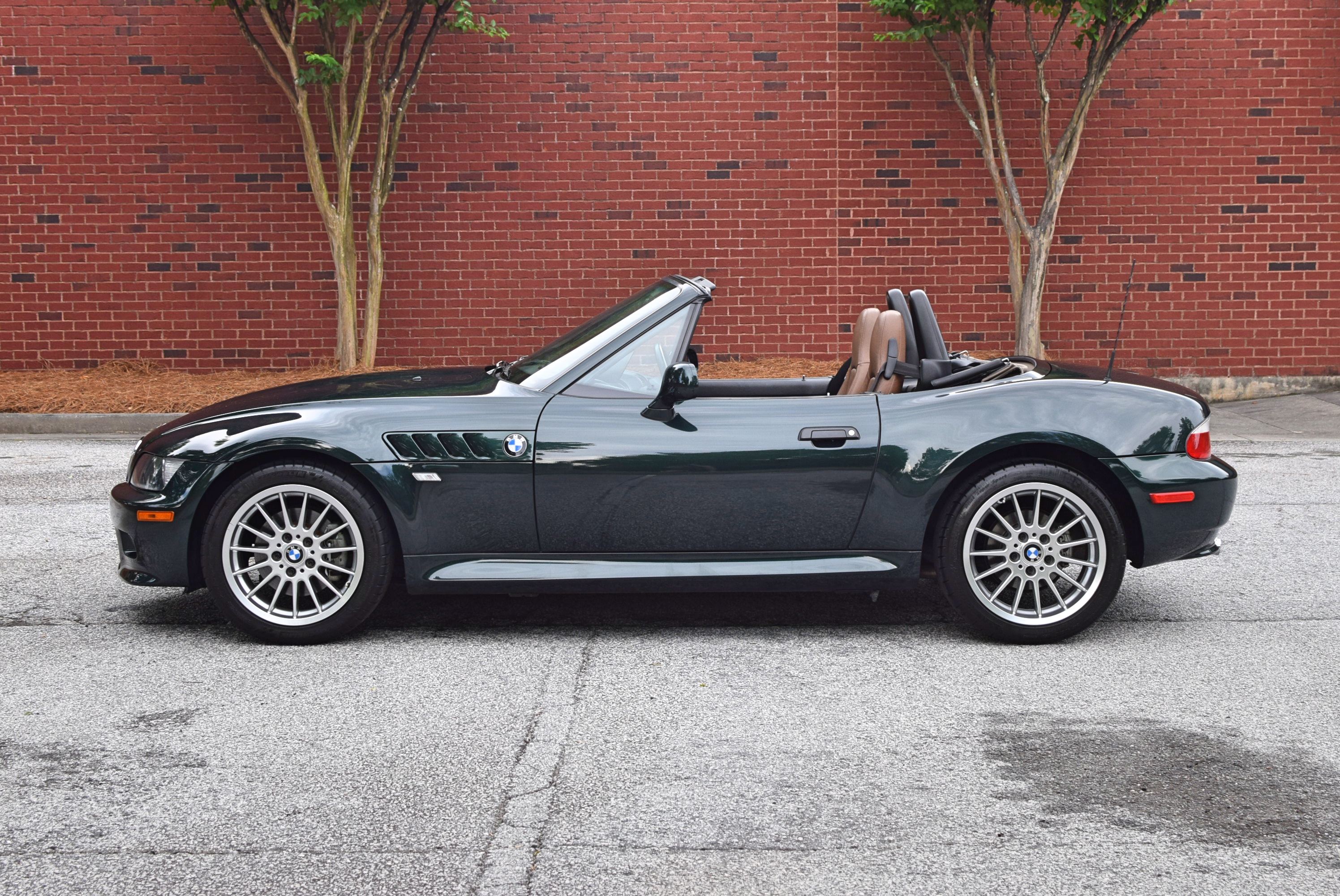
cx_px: 670
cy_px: 448
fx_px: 1956
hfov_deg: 37.8
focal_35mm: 52
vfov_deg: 25.8
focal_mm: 35
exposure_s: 1/250
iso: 400
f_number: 8
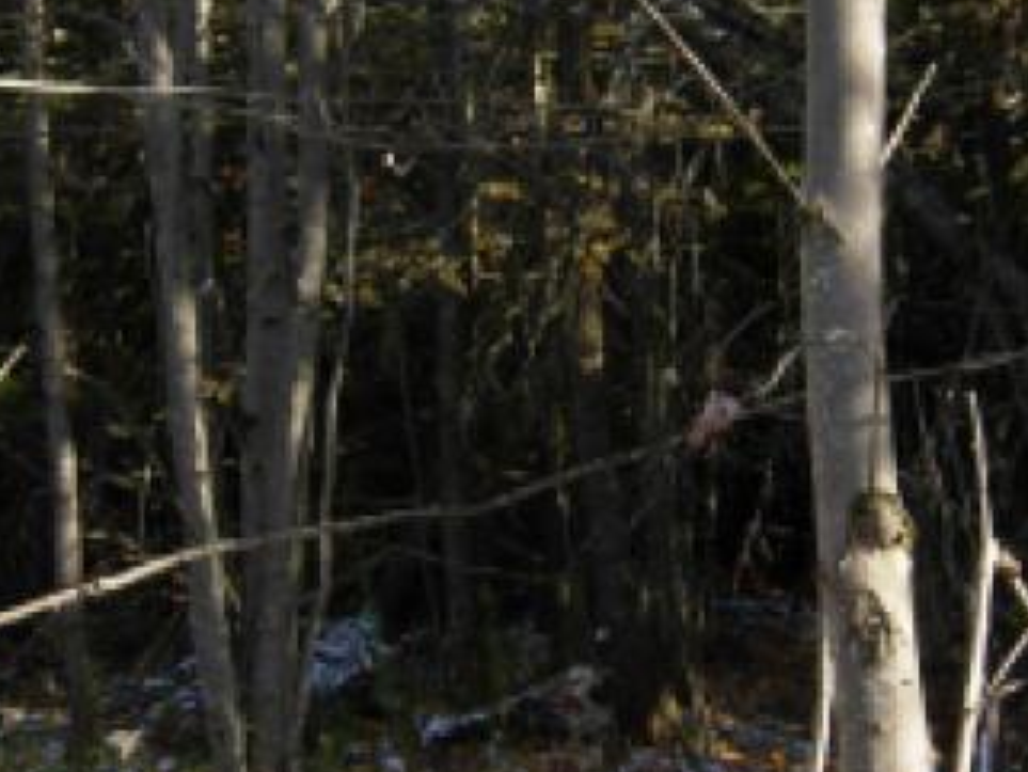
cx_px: 631
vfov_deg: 12.9
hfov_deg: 17.1
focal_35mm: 115
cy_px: 408
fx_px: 3416
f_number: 3.4
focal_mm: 7.5
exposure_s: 1/157
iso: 50
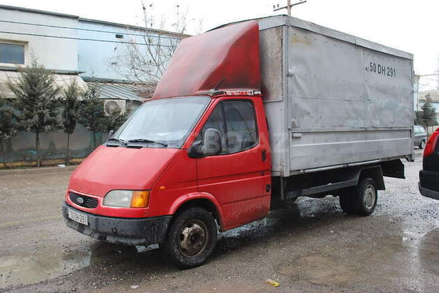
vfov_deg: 38.9
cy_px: 142
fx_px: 415
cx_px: 218
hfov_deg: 55.8
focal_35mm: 34
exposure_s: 1/60
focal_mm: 22
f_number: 4
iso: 200
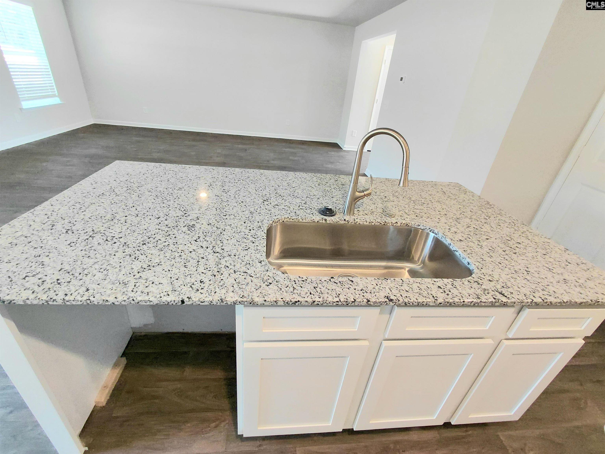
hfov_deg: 94.5
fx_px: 280
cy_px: 227
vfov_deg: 78.1
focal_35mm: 16
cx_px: 302
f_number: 2.2
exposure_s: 1/60.2
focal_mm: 1.64
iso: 125
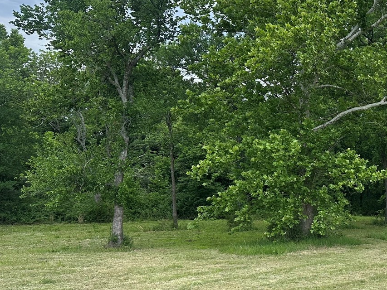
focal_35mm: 54
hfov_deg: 32.0
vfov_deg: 27.0
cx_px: 410
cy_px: 134
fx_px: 604
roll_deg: -1.2
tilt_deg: +4.3
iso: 80
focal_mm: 6.86
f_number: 1.78
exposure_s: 1/1845
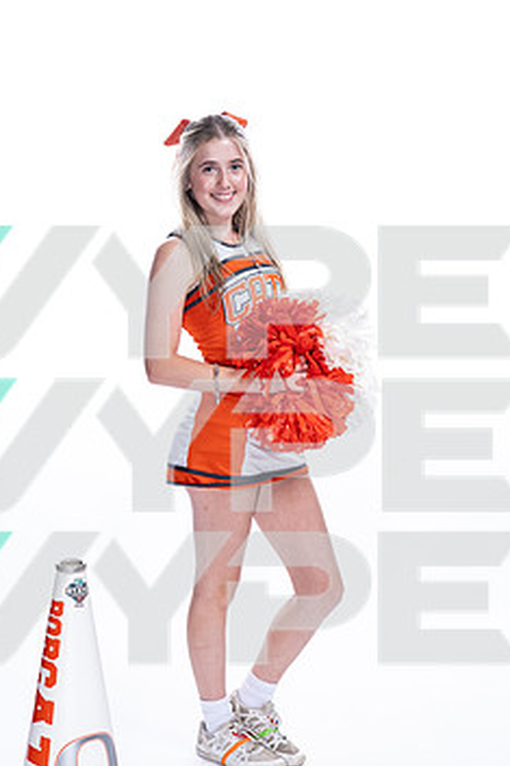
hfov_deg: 20.9
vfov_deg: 30.9
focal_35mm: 65
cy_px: 447
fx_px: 1382
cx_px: 206
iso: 400
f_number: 5.6
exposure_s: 1/250
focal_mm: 51
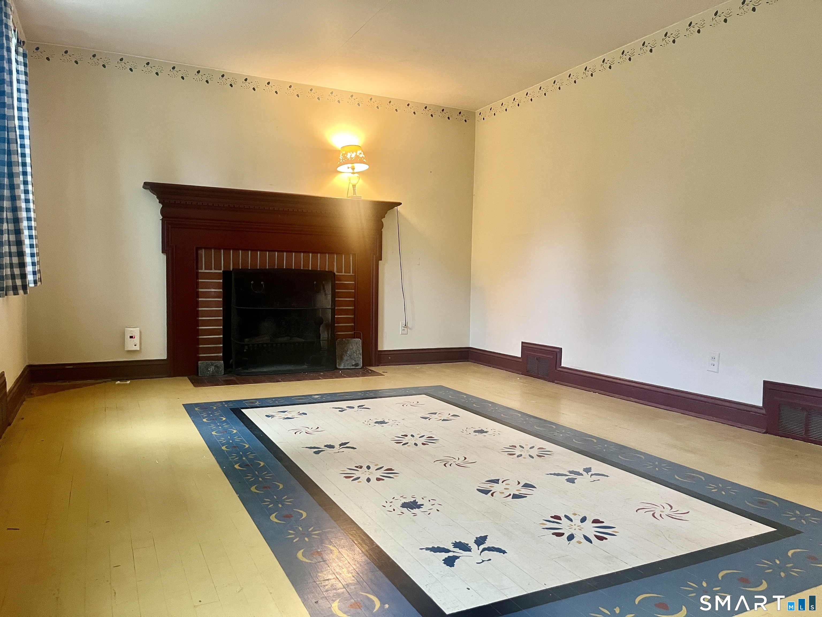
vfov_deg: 53.1
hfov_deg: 67.3
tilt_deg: -3.5
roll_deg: +0.4
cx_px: 411
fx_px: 617
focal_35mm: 26
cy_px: 308
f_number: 1.6
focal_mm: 5.1
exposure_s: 1/60
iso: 320
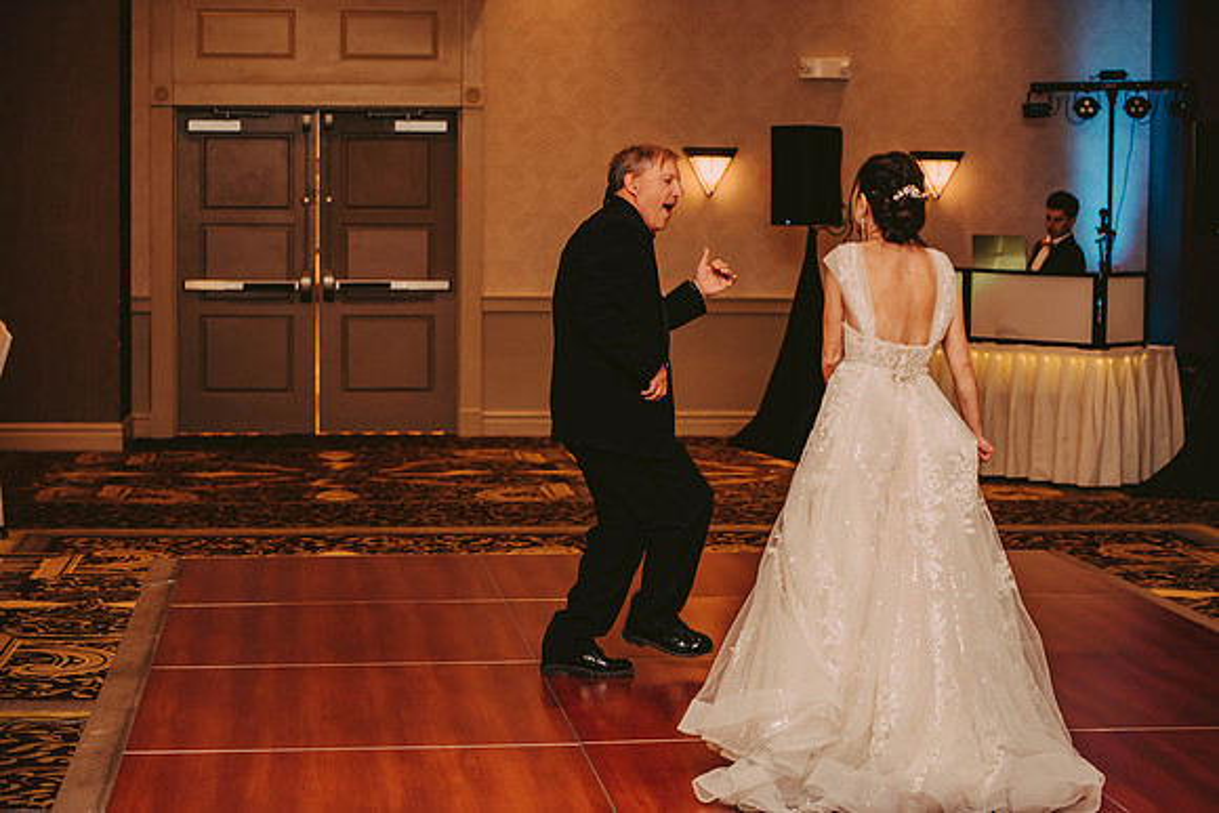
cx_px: 610
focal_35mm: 70
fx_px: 2371
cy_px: 406
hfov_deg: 28.8
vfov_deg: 19.5
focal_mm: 70
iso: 800
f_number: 2.8
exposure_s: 1/60
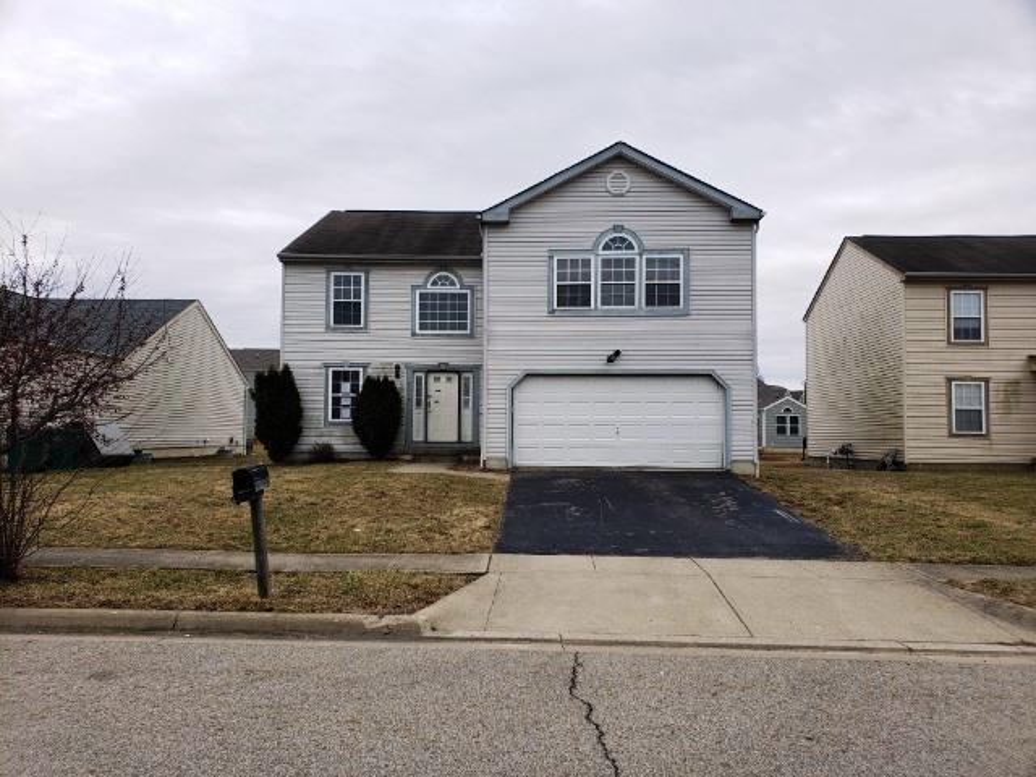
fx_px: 778
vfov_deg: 53.1
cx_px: 518
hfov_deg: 67.3
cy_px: 388
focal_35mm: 26
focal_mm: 4.3
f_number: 2.4
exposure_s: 1/467
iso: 50
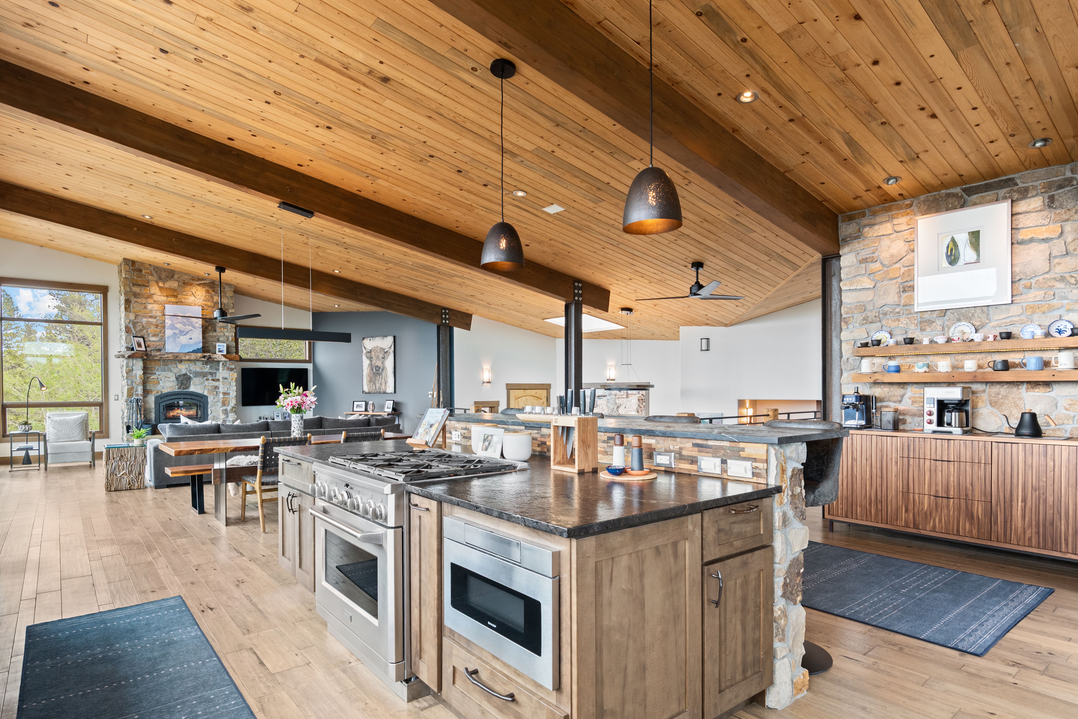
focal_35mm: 19
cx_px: 509
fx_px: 569
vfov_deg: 64.5
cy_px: 388
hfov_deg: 86.8
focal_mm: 17
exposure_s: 1/25
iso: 800
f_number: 9
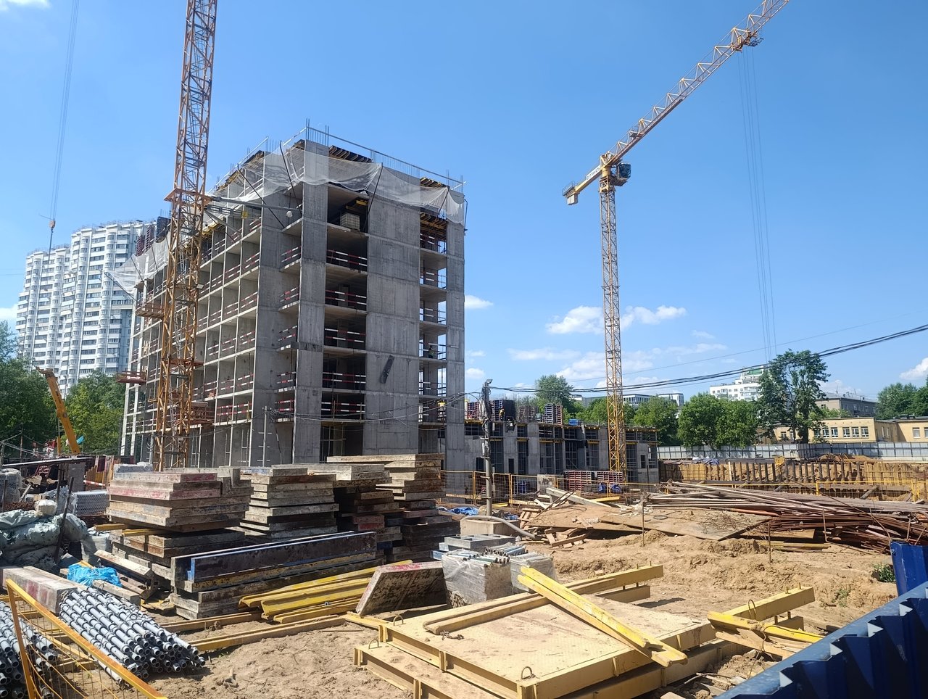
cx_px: 464
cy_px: 350
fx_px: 618
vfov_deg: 59.0
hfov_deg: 73.8
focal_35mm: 23
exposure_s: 1/472
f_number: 1.65
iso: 50
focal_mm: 6.11
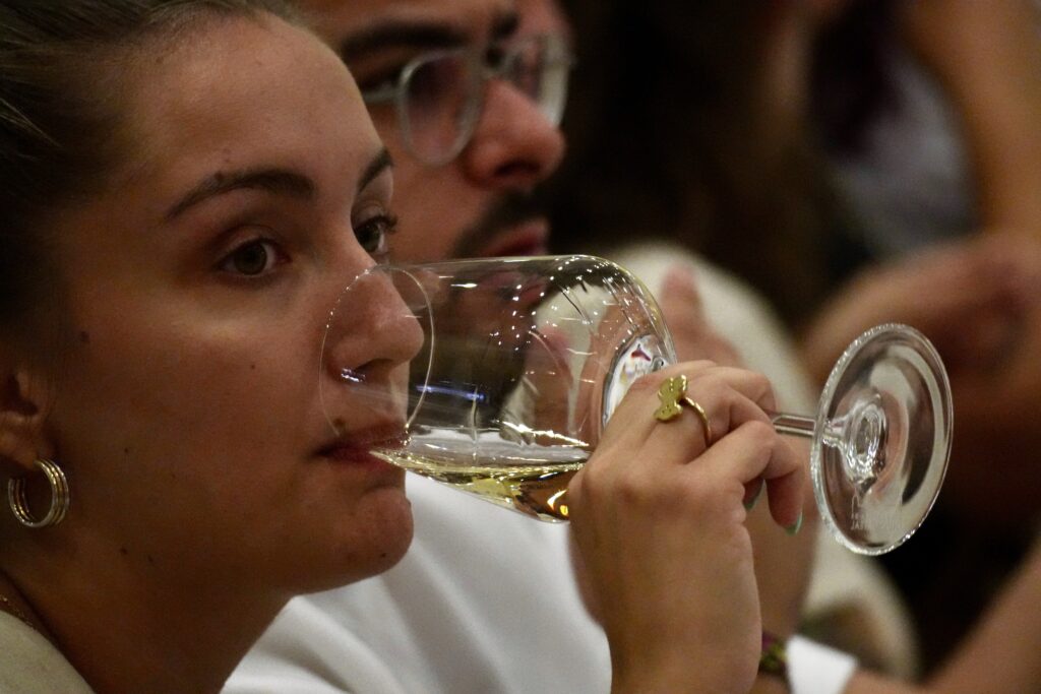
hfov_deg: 4.9
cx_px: 520
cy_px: 347
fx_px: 12146
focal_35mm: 420
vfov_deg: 3.3
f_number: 6.3
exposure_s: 1/160
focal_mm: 280
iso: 6400
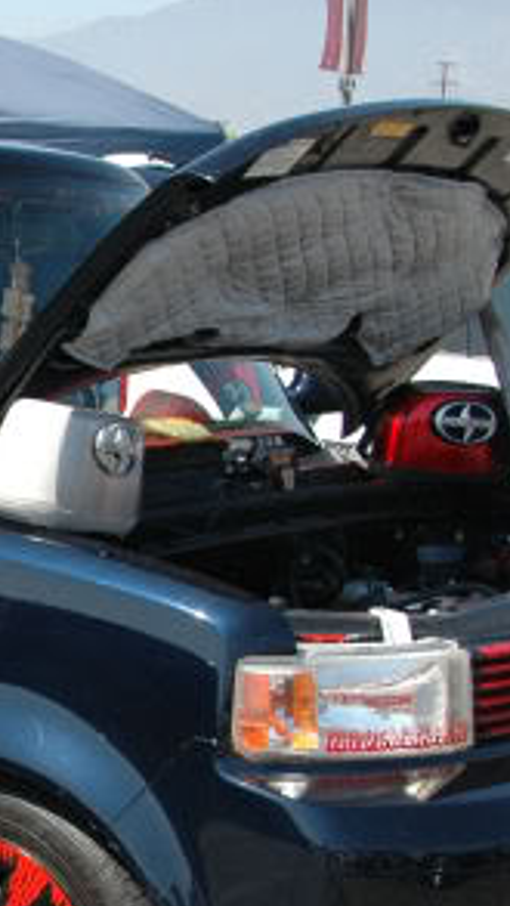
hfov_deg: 13.5
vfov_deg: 24.9
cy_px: 584
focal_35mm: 85
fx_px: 2042
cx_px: -223
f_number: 4.5
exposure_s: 1/800
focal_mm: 22
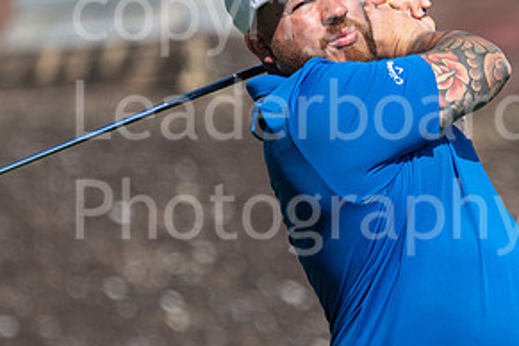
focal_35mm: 1147
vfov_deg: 1.2
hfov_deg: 1.8
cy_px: 30
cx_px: 409
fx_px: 16535
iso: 200
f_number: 5
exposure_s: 1/2500
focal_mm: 300
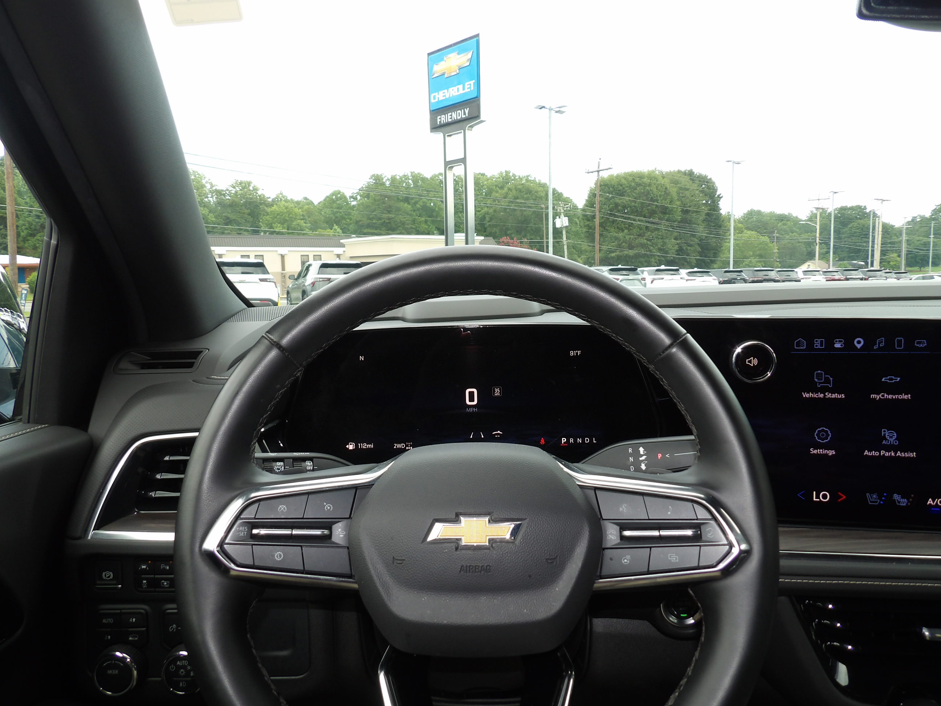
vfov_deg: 56.8
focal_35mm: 24
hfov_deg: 71.6
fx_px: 652
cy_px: 353
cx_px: 470
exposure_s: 1/114
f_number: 3.2
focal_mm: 4.3
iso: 100
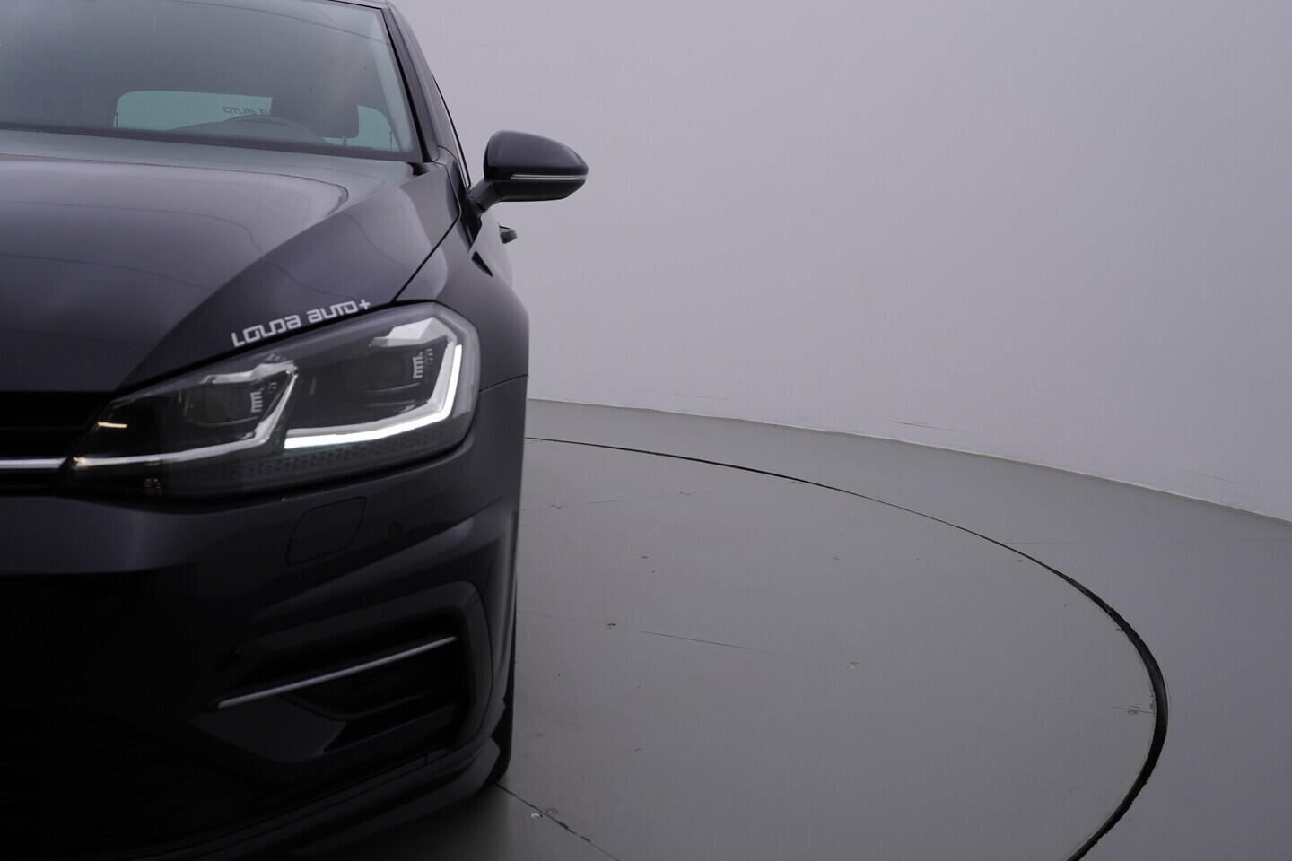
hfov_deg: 53.1
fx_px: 1292
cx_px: 646
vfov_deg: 36.9
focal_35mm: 36
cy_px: 430
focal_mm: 24
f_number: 5
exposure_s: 1/125
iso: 125
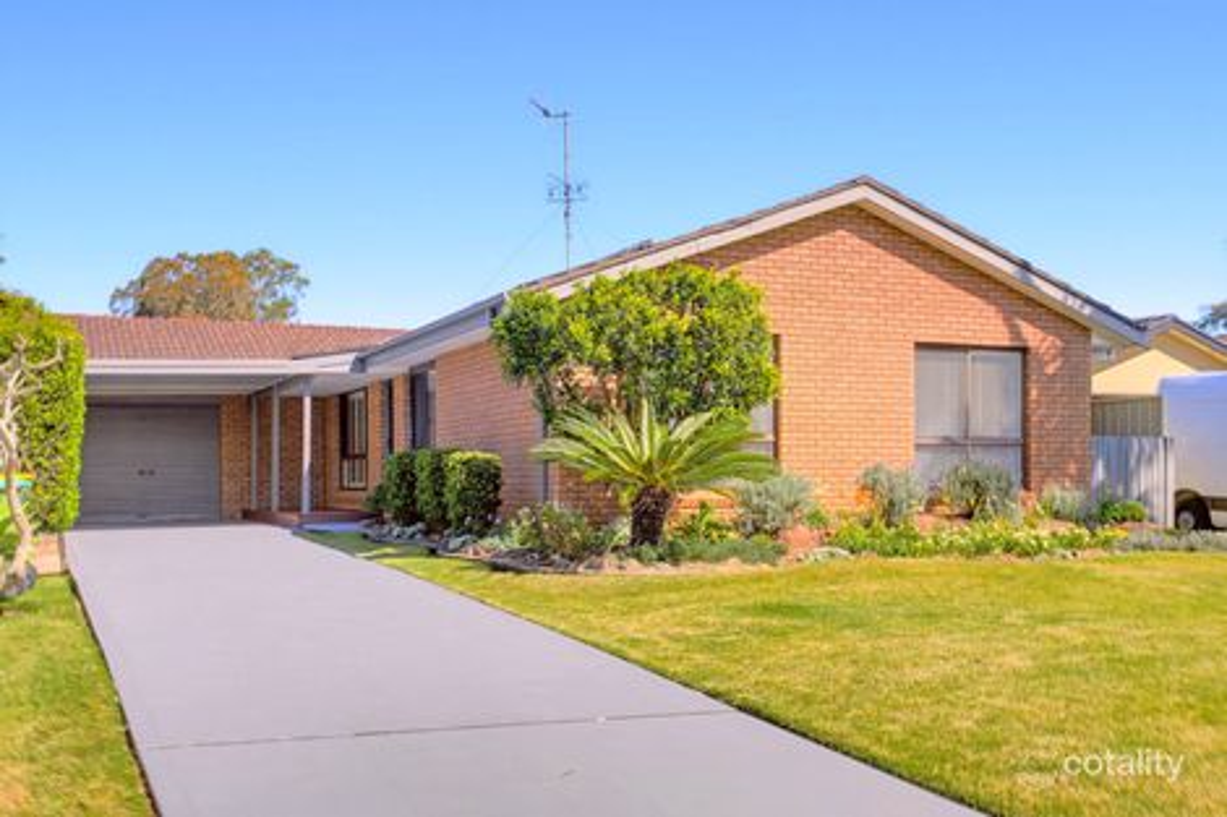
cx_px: 614
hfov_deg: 55.8
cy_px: 408
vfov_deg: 38.9
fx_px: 1158
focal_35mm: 34
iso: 250
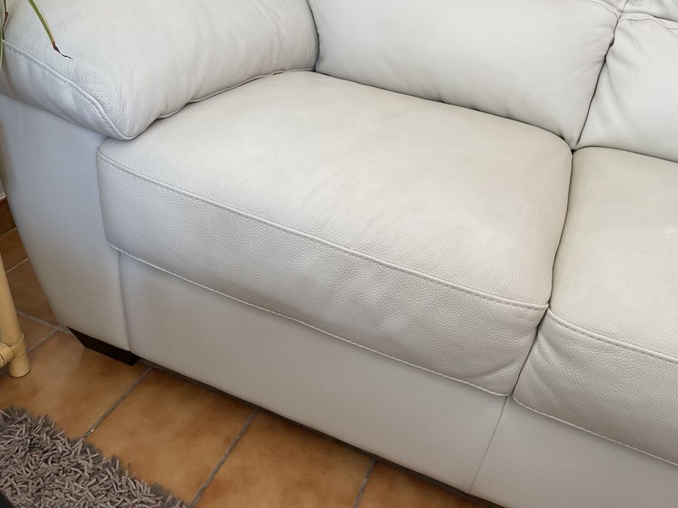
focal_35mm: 30
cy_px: 260
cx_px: 332
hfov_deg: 60.0
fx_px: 588
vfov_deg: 46.8
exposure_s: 1/60
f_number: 1.8
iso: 50
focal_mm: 3
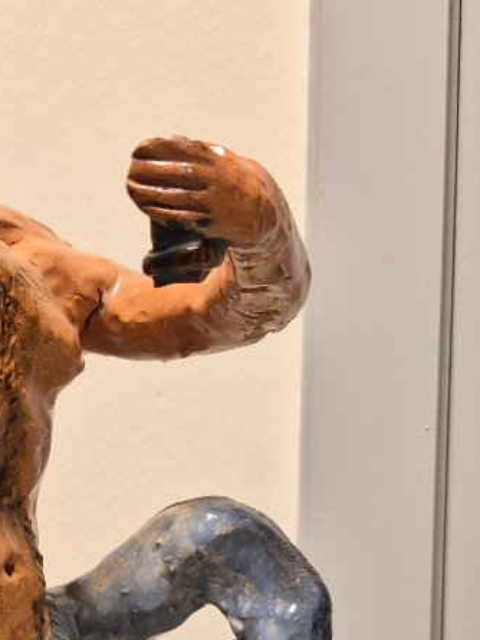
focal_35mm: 62
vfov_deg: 29.3
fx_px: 1146
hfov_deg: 22.5
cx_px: -29
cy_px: 633
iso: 200
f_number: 1.8
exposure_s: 1/100
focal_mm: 5.4
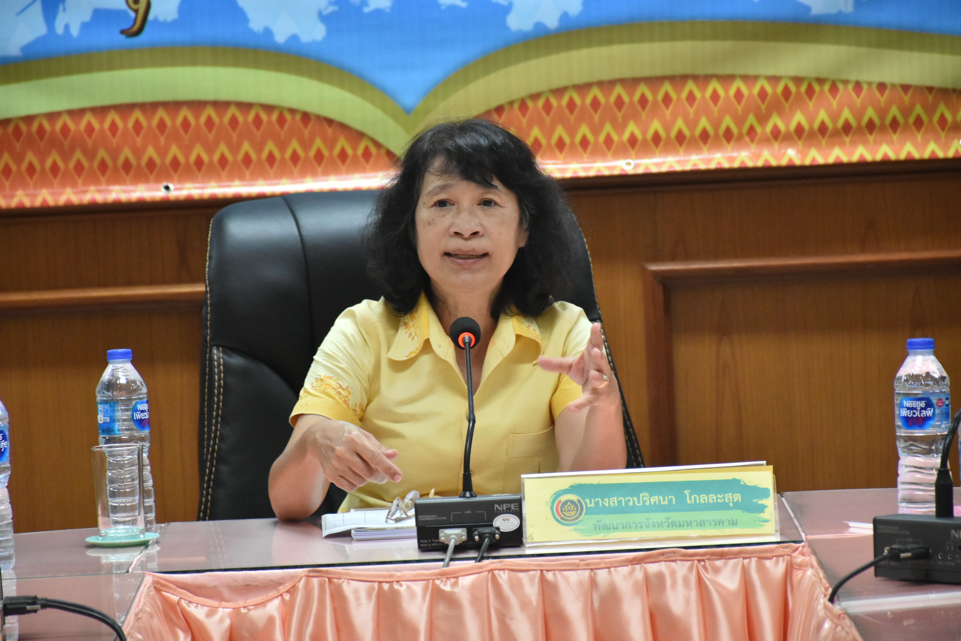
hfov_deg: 10.5
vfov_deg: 7.0
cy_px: 320
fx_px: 5205
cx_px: 480
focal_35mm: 195
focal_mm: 130
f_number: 5.6
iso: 2500
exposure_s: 1/125
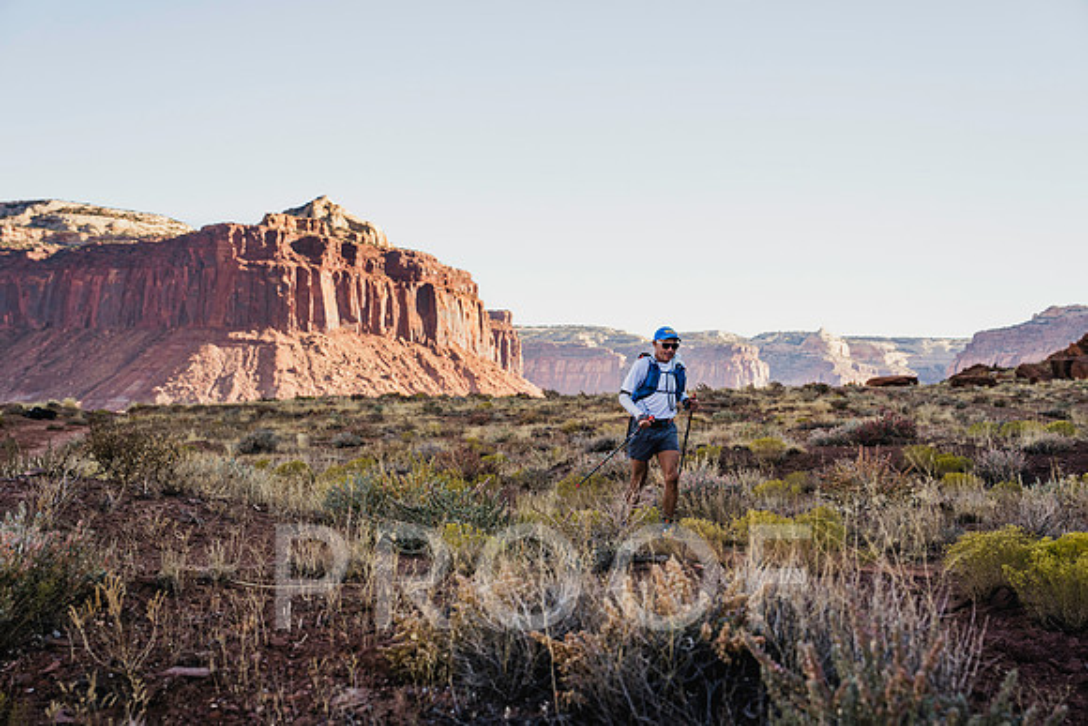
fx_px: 1602
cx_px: 544
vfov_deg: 25.5
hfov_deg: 37.5
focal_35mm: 53
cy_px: 363
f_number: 4.5
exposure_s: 1/640
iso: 400
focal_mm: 53
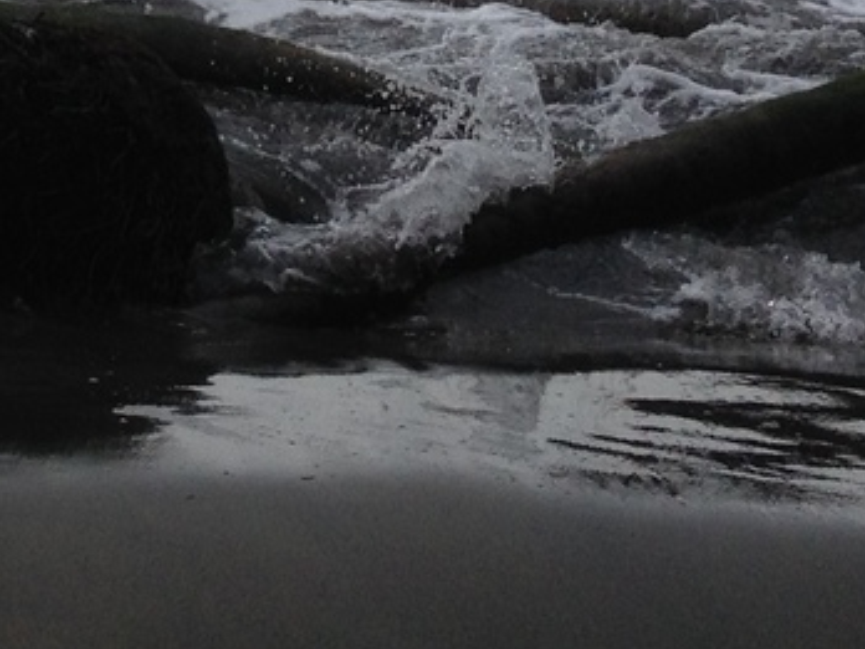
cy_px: -440
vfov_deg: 8.9
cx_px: -321
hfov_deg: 11.9
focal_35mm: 161
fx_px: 4023
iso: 50
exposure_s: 1/2513
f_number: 2.4
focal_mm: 4.28
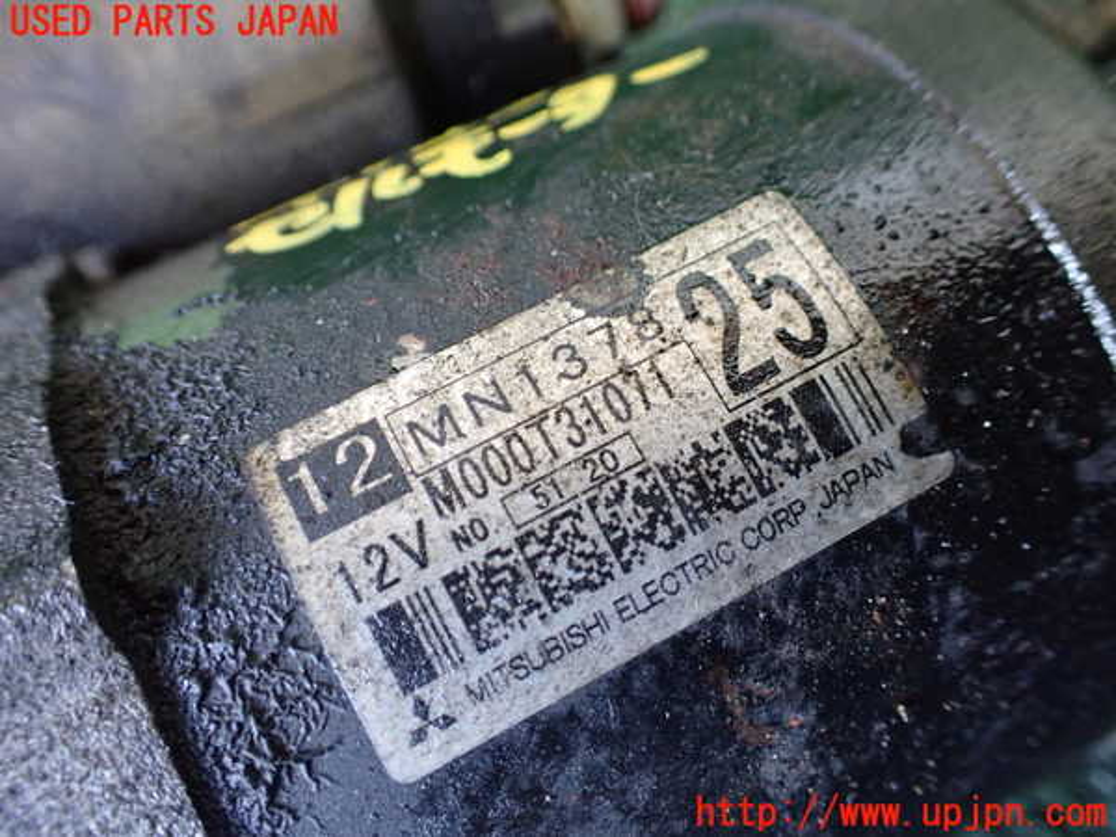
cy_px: 418
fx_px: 967
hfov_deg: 60.0
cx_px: 558
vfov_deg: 46.8
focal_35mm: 30
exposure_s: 1/80
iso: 800
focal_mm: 5.4
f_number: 2.3
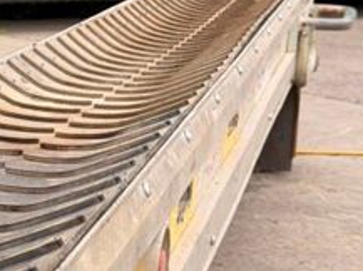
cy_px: 154
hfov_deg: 14.2
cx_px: -115
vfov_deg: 11.1
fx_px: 1392
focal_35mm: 133
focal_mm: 6.76
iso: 64
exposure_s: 1/712
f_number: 1.78
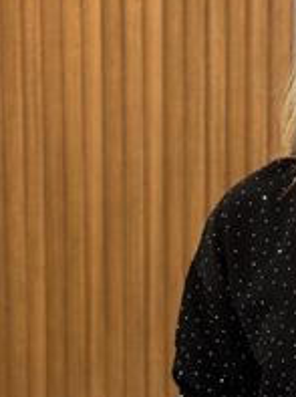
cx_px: 391
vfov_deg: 15.3
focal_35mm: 127
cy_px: 371
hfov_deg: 11.3
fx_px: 1453
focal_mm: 6.76
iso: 200
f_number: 1.78
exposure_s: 1/105
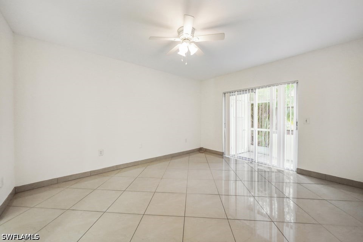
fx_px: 131
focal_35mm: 13
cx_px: 182
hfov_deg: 108.3
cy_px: 121
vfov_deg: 85.4
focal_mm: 13
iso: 1600
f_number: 4
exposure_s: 1/200
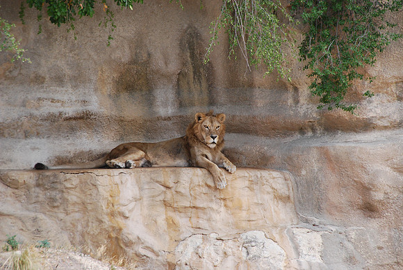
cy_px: 135
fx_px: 3110
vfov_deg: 5.0
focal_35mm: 278
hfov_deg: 7.4
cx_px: 202
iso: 400
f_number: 6
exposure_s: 1/400
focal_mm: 185
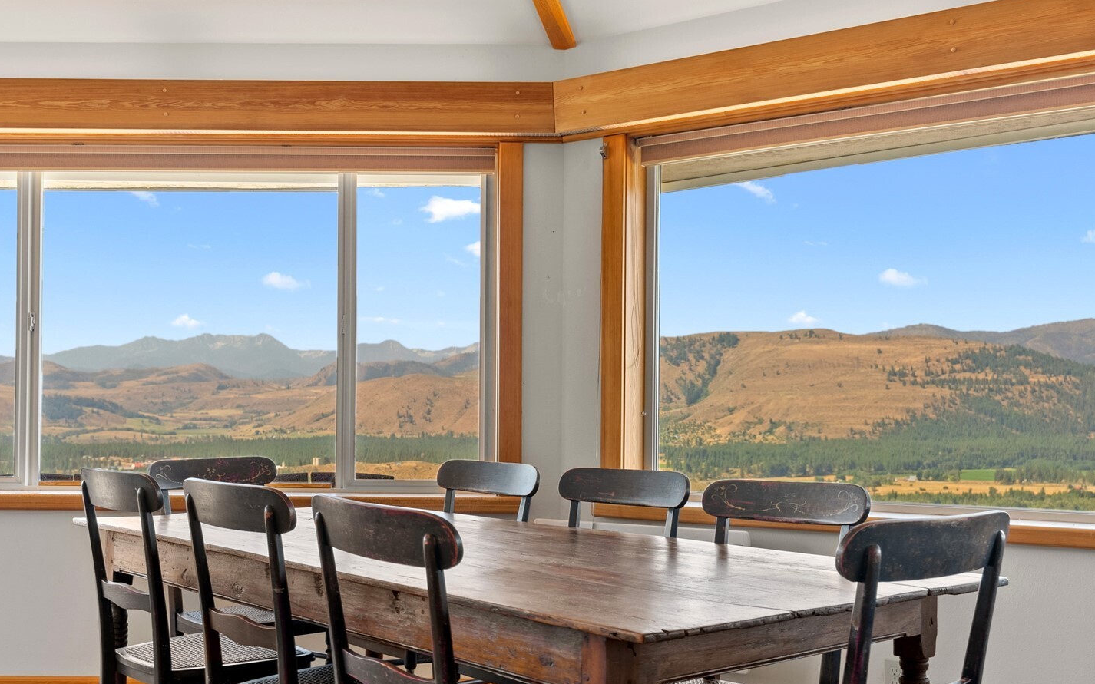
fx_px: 1194
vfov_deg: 31.9
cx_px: 458
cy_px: 404
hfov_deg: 49.1
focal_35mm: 40
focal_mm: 33
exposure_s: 1/5
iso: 400
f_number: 6.3
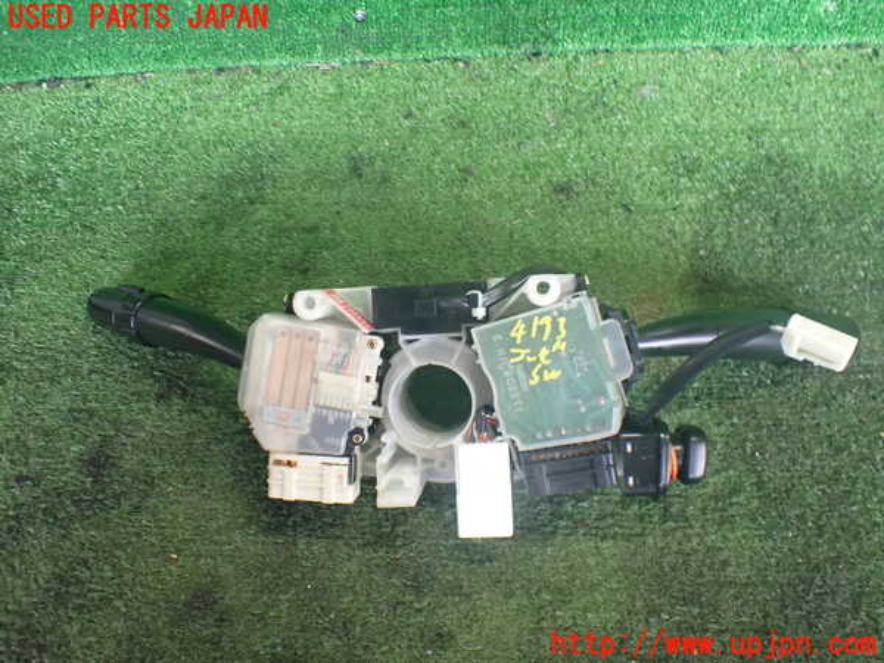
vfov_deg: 46.8
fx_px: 766
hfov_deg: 60.0
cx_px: 442
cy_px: 332
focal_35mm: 30
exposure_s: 1/100
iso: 800
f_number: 2.3
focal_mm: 5.4
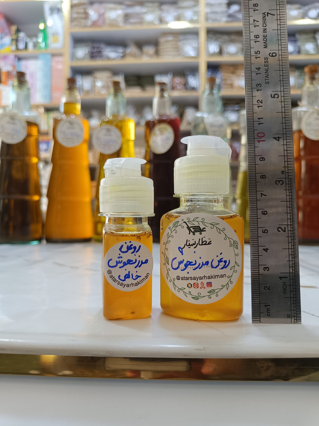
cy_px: 213
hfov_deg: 56.8
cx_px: 160
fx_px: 295
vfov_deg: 71.6
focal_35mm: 24
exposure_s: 1/40
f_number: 1.88
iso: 341
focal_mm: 5.59
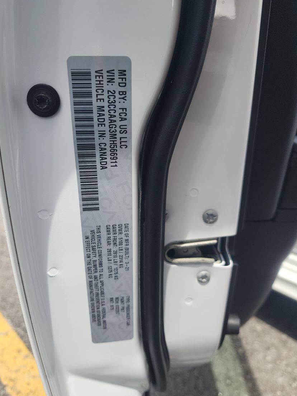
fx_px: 286
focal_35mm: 25
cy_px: 194
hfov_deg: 54.8
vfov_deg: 69.4
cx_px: 138
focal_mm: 6.4
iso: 50
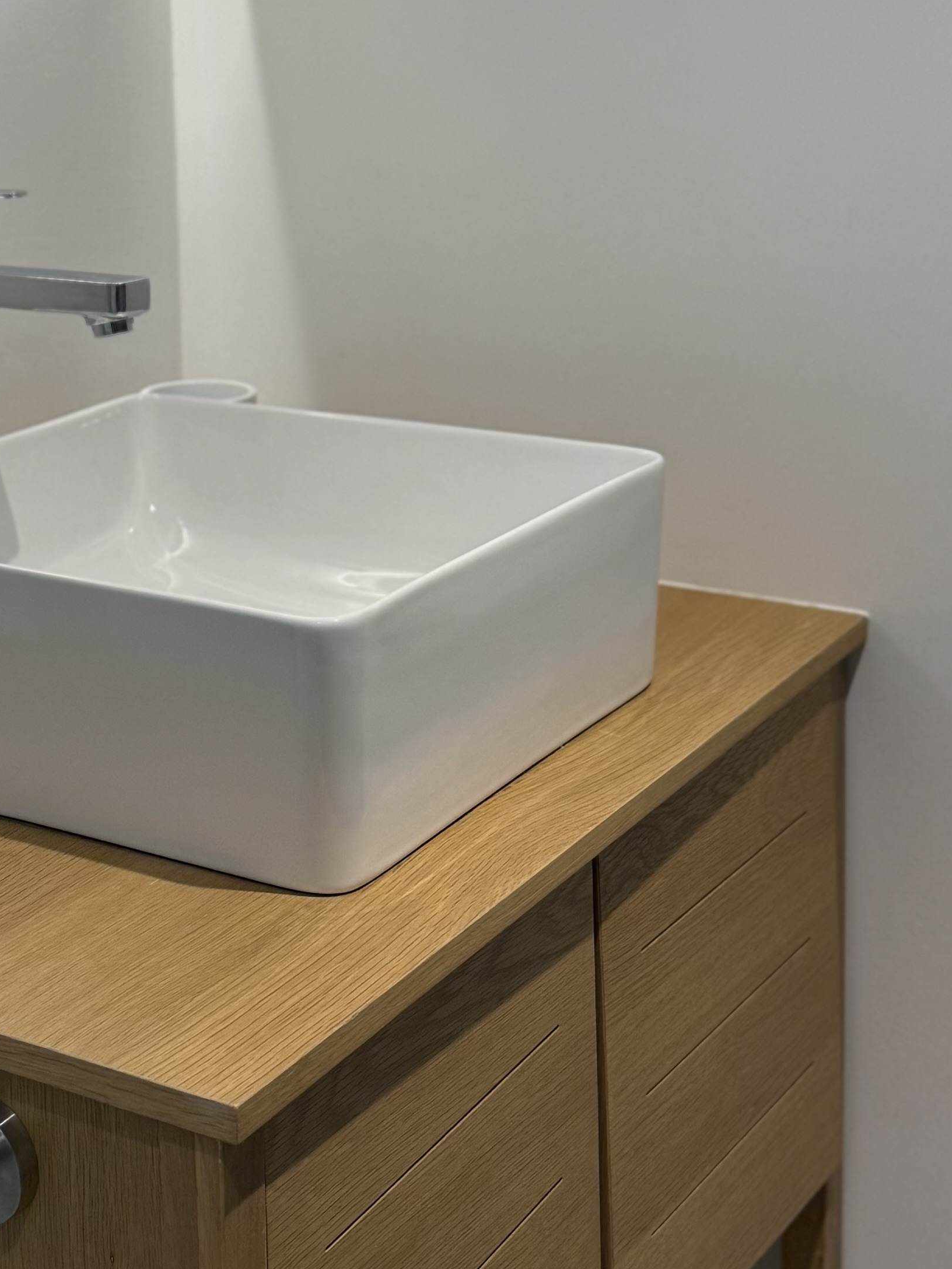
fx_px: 2310
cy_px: 257
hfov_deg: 22.9
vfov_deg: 30.0
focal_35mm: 63
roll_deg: +1.6
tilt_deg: -8.8
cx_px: 177
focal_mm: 6.76
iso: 125
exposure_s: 1/239
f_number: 1.78
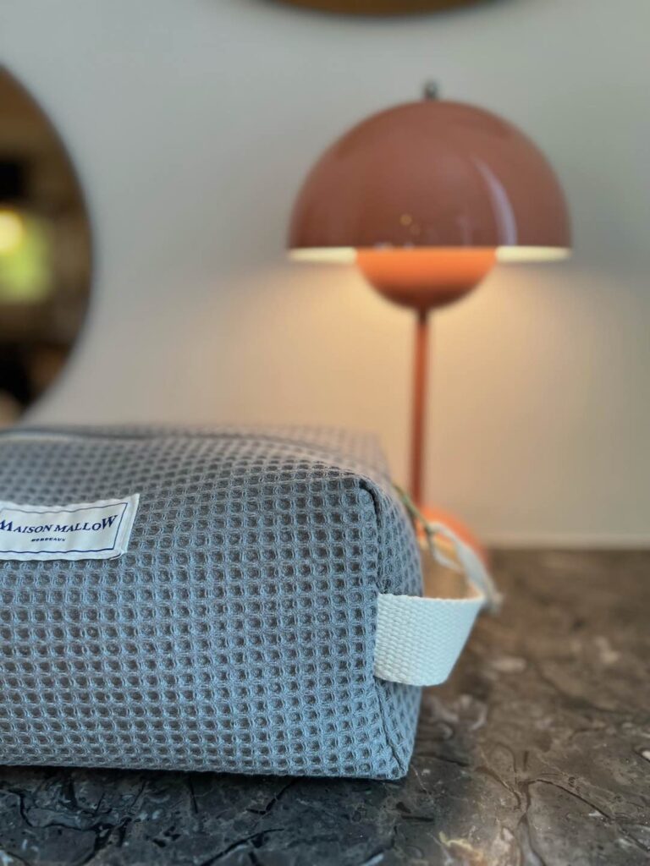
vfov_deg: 67.3
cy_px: 433
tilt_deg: -11.7
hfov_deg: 53.1
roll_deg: +2.3
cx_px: 325
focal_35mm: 26
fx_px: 651
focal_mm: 5.7
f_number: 1.5
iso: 100
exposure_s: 1/100
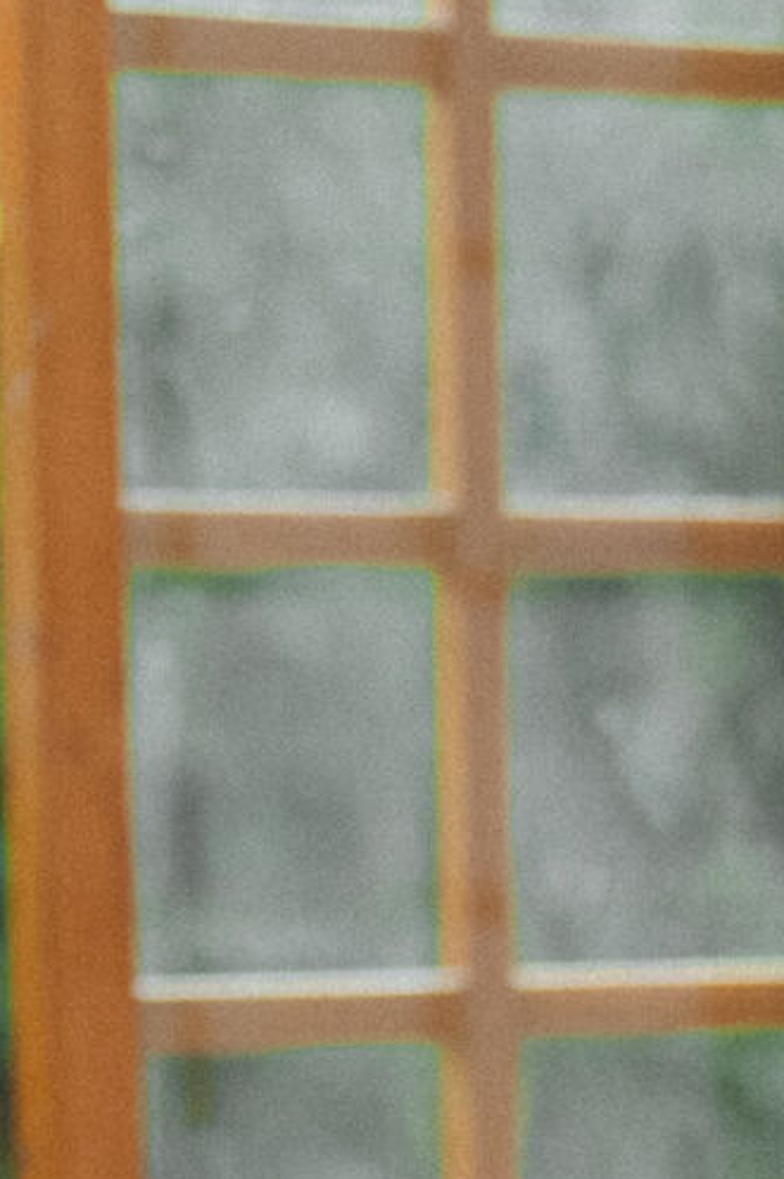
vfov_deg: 8.1
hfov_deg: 5.5
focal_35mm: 247
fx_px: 8079
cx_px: 927
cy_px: 1963
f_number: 2.5
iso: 400
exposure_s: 1/500
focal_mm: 68
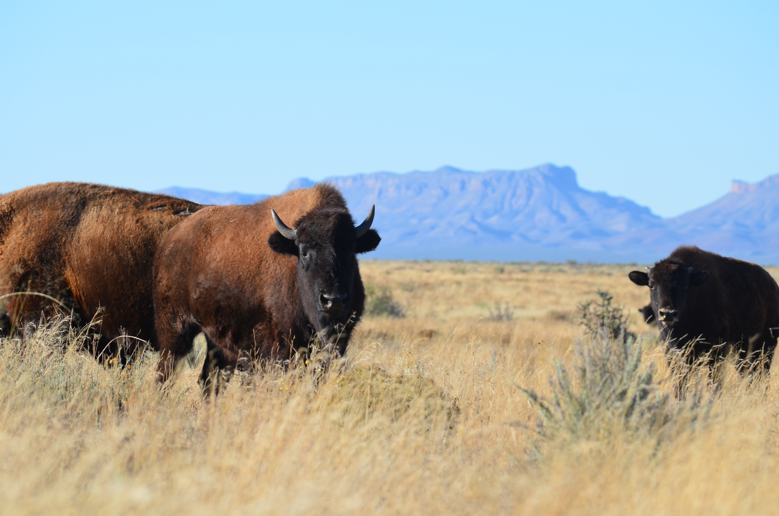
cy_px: 258
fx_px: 5668
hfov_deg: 7.9
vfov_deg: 5.2
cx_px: 390
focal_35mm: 262
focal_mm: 175
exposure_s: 1/250
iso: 200
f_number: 10
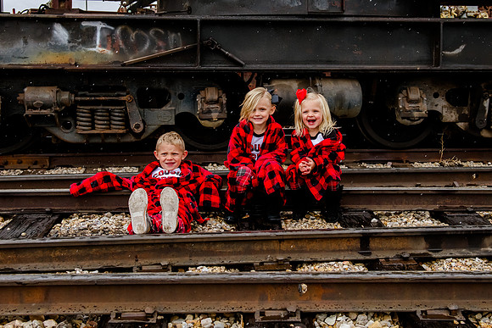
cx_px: 252
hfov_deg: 37.4
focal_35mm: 53
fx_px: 728
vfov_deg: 25.3
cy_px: 107
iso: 800
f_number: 7.1
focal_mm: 38
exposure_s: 1/400
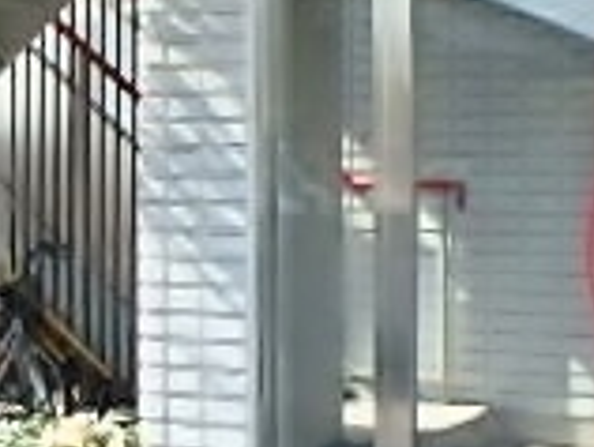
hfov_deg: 22.4
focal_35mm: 85
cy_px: 154
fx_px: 1461
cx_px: 534
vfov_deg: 17.4
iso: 125
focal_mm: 3.7
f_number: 3.5
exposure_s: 1/250
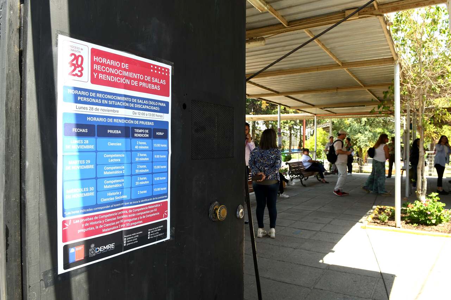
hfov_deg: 71.5
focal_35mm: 25
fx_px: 313
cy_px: 150
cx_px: 226
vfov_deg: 51.3
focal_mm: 17
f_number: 7.1
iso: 400
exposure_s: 1/160
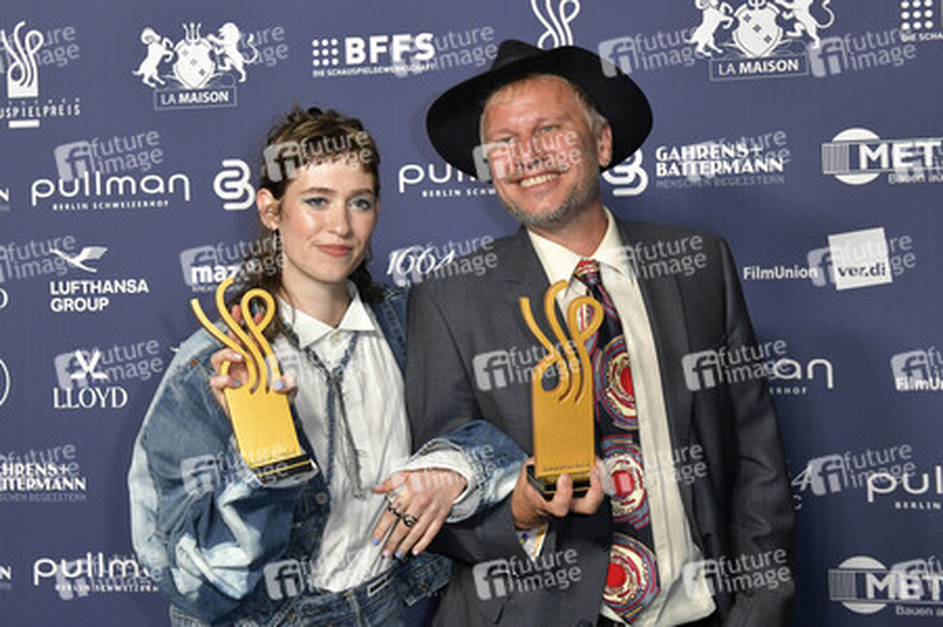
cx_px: 472
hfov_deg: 41.1
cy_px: 314
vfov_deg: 28.0
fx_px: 1256
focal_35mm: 48
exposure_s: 1/250
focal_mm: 48
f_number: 6.3
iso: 2000
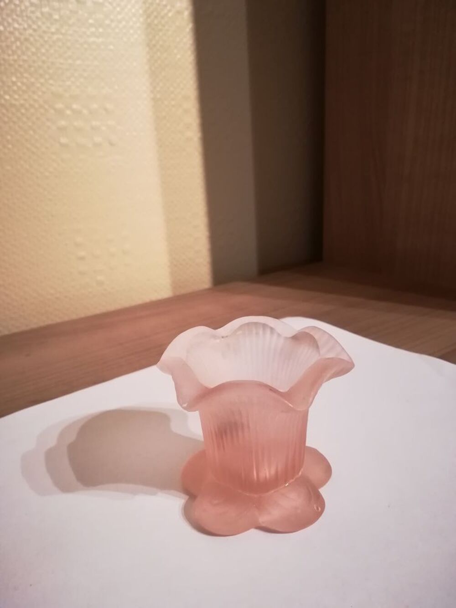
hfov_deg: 53.1
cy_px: 304
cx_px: 228
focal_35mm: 26
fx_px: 457
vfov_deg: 67.3
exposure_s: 1/20
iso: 500
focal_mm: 3.83
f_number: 2.2
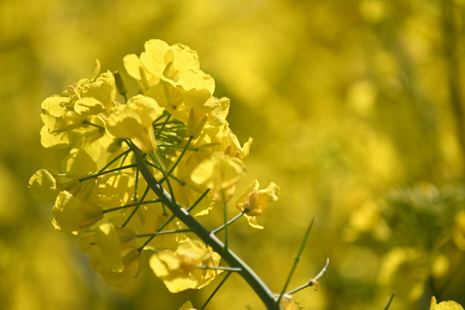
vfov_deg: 3.8
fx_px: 4650
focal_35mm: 360
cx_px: 232
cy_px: 155
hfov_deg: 5.7
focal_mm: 240
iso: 140
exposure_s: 1/1000
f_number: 5.6
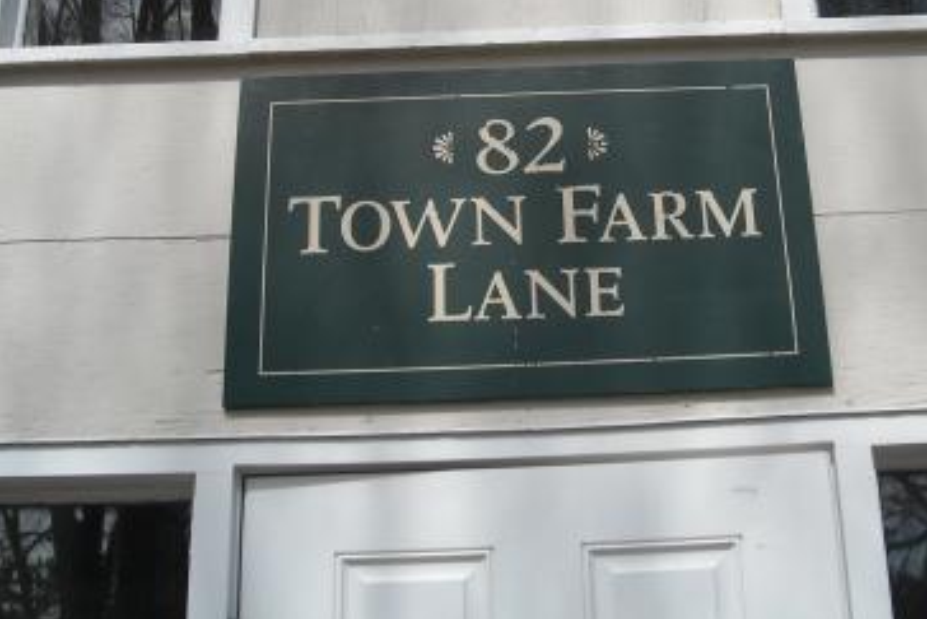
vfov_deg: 23.1
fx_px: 1494
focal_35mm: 58
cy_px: 127
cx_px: 527
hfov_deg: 34.4
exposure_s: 1/353
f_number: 5.6
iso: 64
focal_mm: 5.7
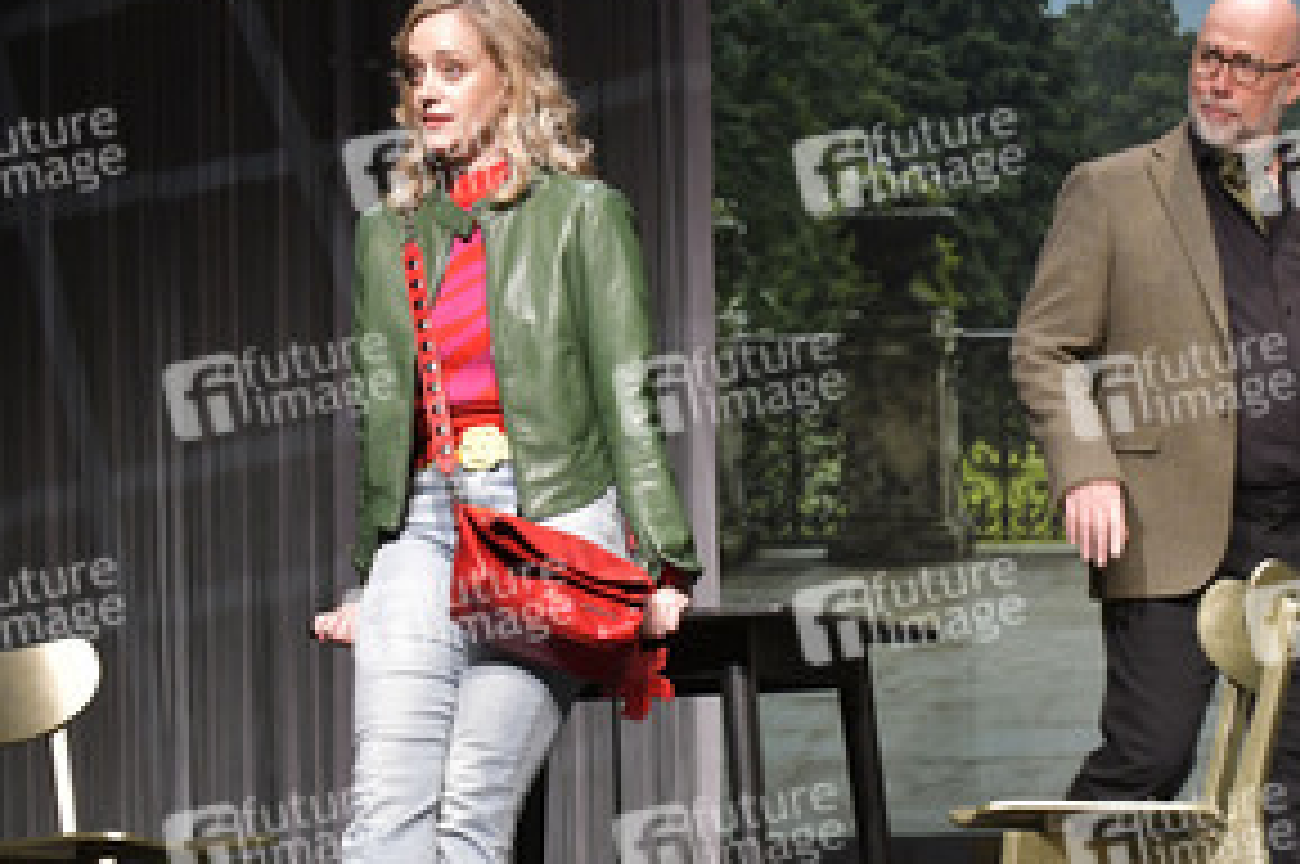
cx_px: 789
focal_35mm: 117
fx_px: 4220
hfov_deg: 17.5
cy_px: 500
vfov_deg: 11.7
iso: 3200
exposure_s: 1/125
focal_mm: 75
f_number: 6.3
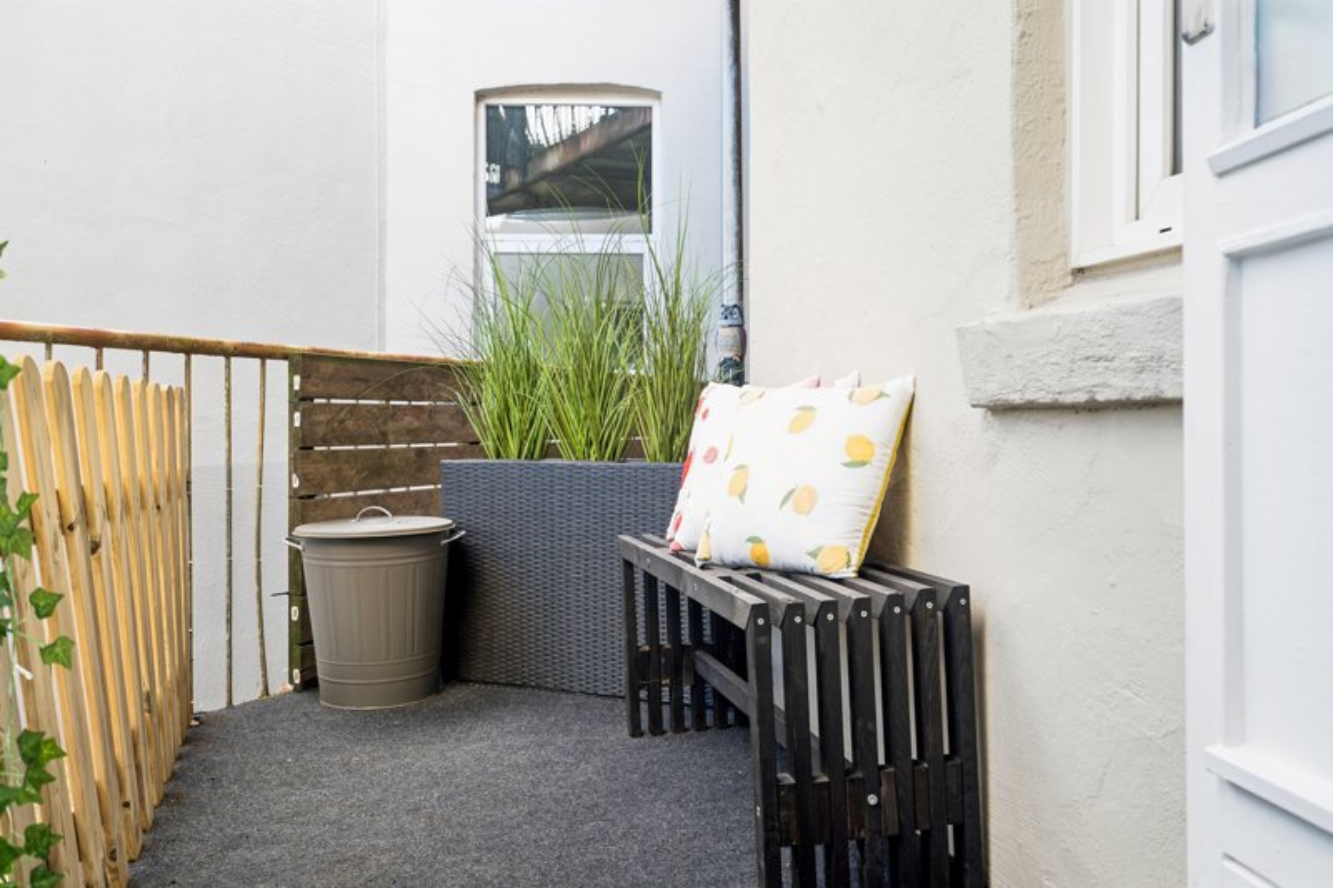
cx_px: 666
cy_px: 444
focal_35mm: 33
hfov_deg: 57.2
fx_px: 1222
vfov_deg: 40.0
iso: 320
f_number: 5.6
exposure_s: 1/60
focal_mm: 33
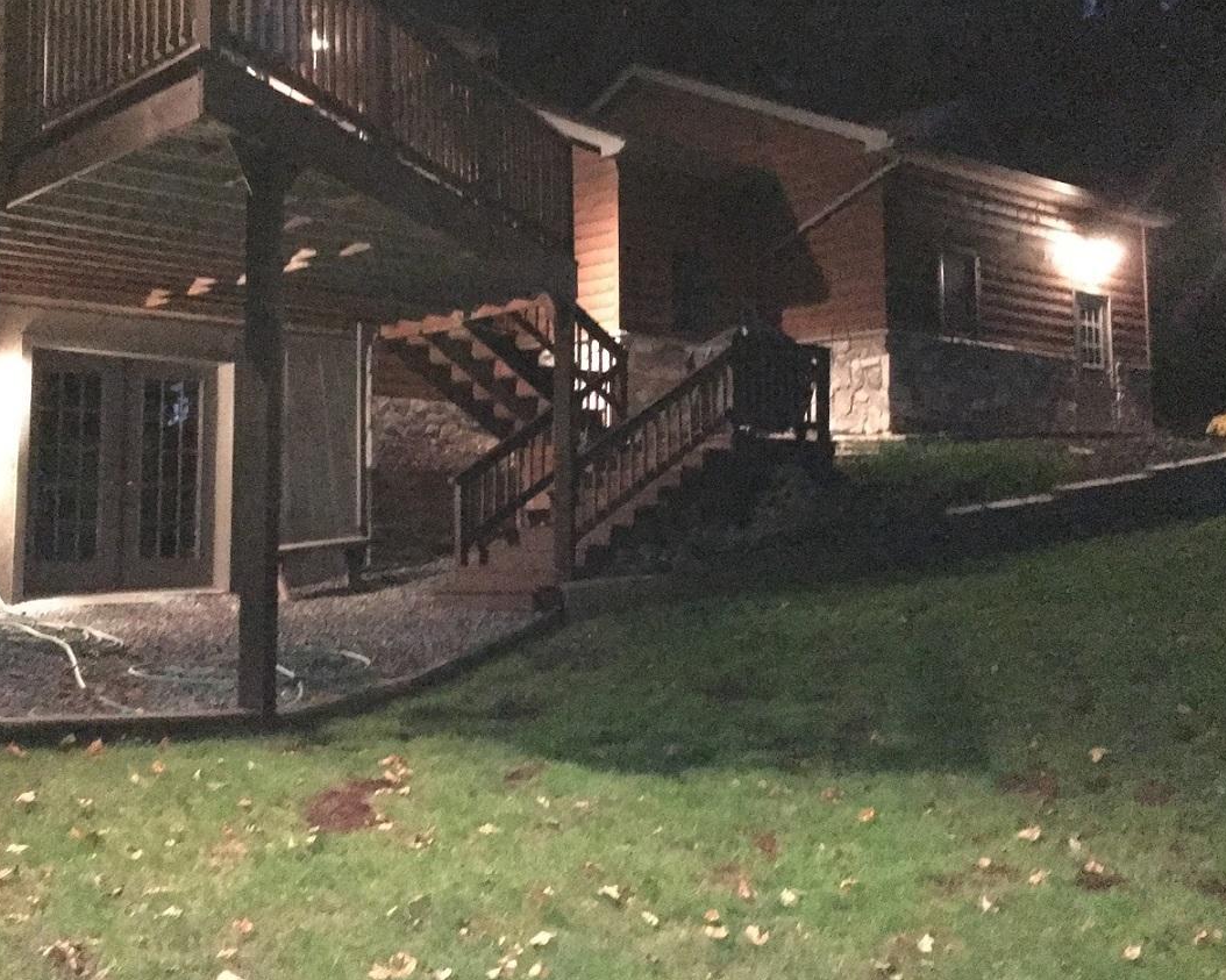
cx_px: 541
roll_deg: +0.5
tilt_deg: +5.8
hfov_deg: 46.8
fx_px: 1415
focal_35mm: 39
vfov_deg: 38.1
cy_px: 388
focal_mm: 4.15
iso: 2000
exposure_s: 1/16
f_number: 2.2
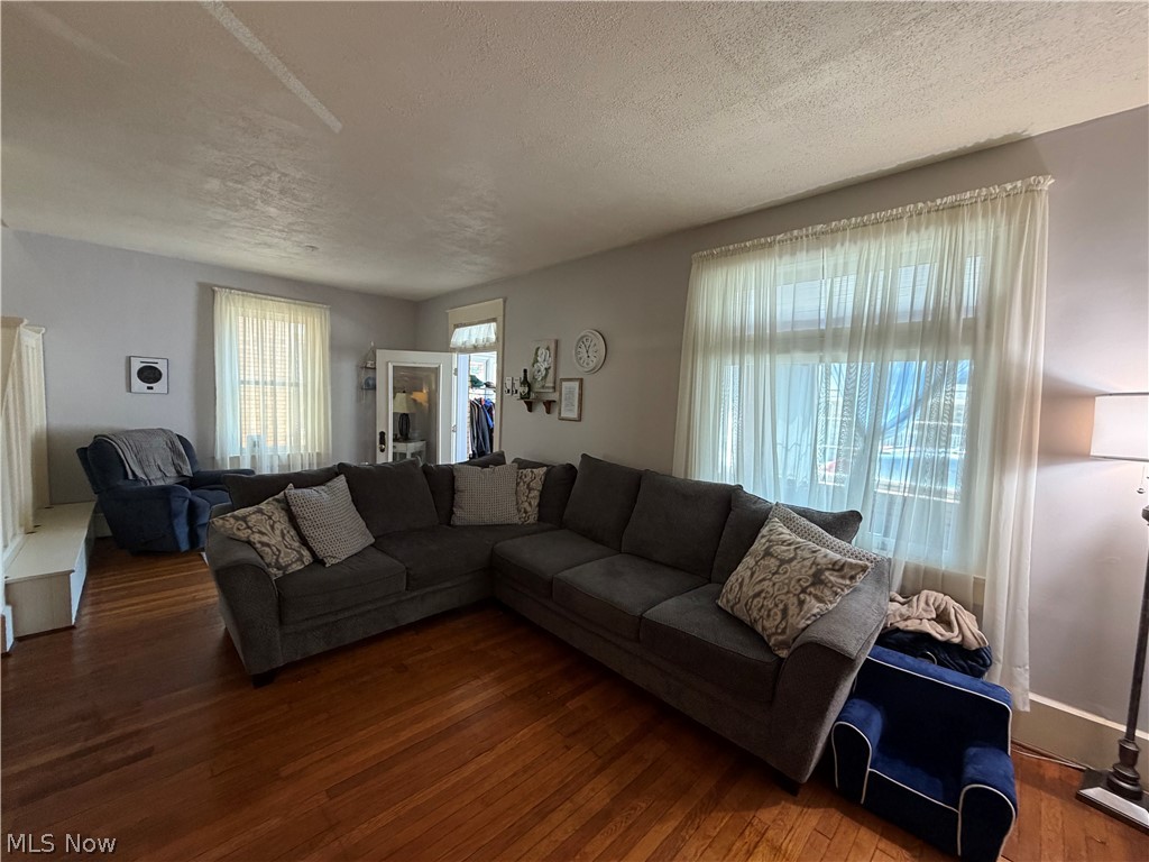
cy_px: 431
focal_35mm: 14
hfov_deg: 102.1
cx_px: 574
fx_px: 465
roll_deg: -1.3
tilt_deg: -4.1
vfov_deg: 85.7
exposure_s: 1/60
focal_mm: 2.22
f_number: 2.2
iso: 320
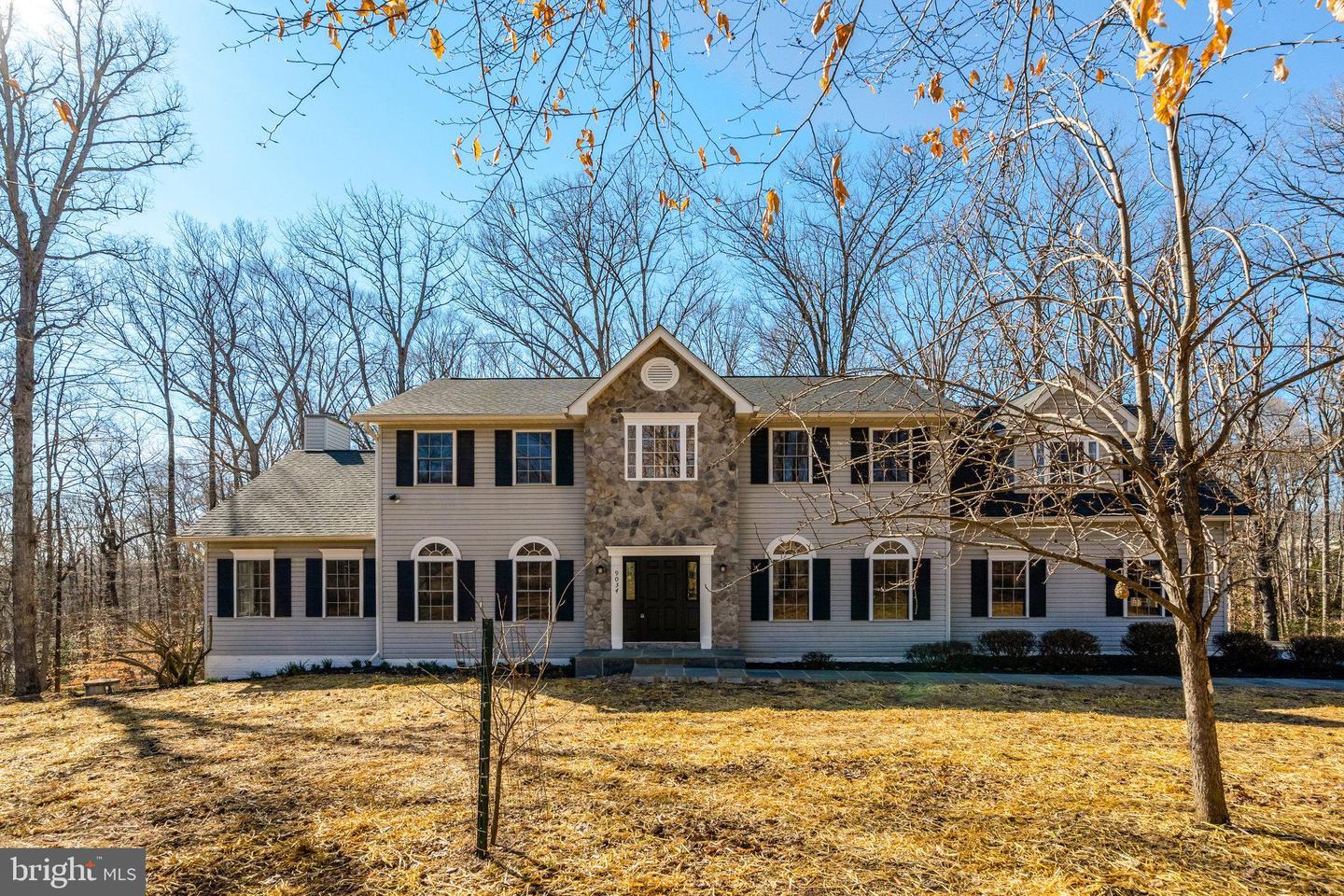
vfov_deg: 73.7
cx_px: 672
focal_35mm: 16
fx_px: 597
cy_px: 448
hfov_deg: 96.7
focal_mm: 16
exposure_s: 1/1600
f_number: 8
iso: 1250
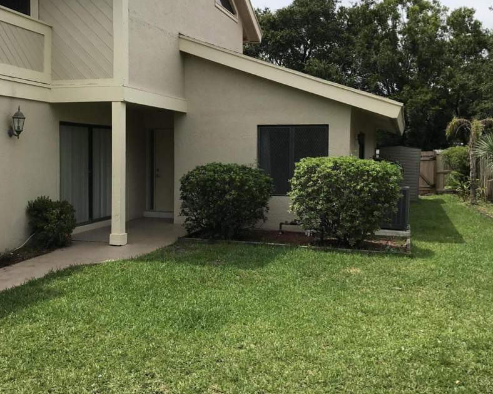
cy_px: 171
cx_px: 245
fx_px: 540
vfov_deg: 40.0
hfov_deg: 49.1
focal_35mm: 37
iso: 20
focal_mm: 3.99
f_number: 1.8
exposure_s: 1/2591
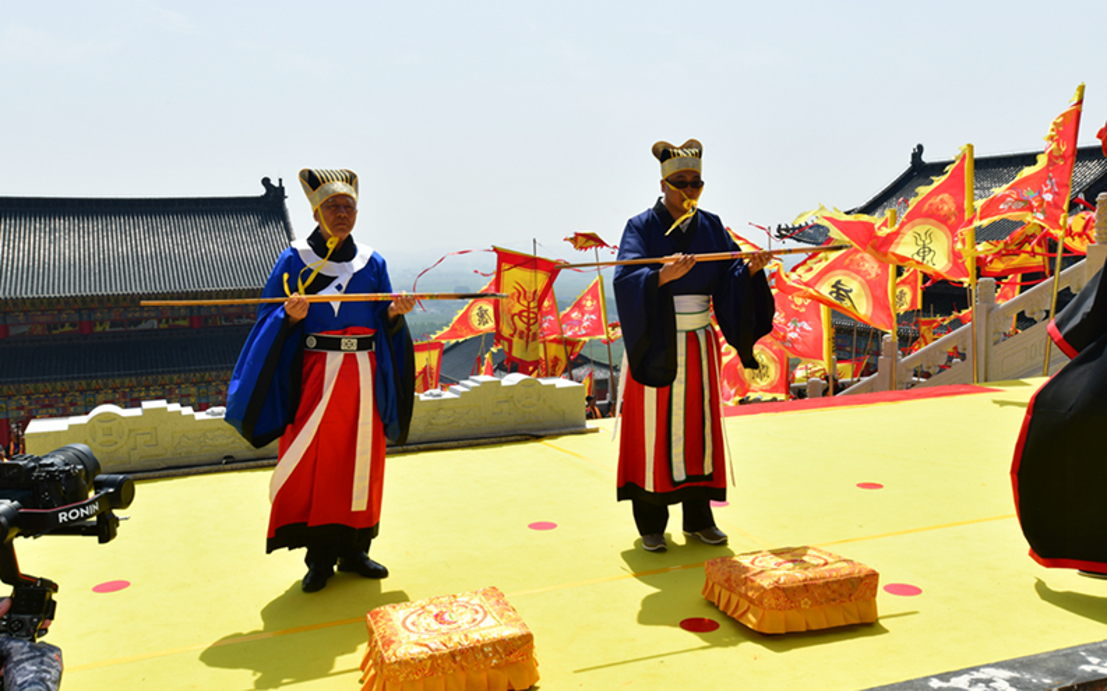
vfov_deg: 35.3
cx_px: 550
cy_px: 359
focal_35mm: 36
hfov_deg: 54.0
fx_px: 1086
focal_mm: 35
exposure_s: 1/250
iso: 320
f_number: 16
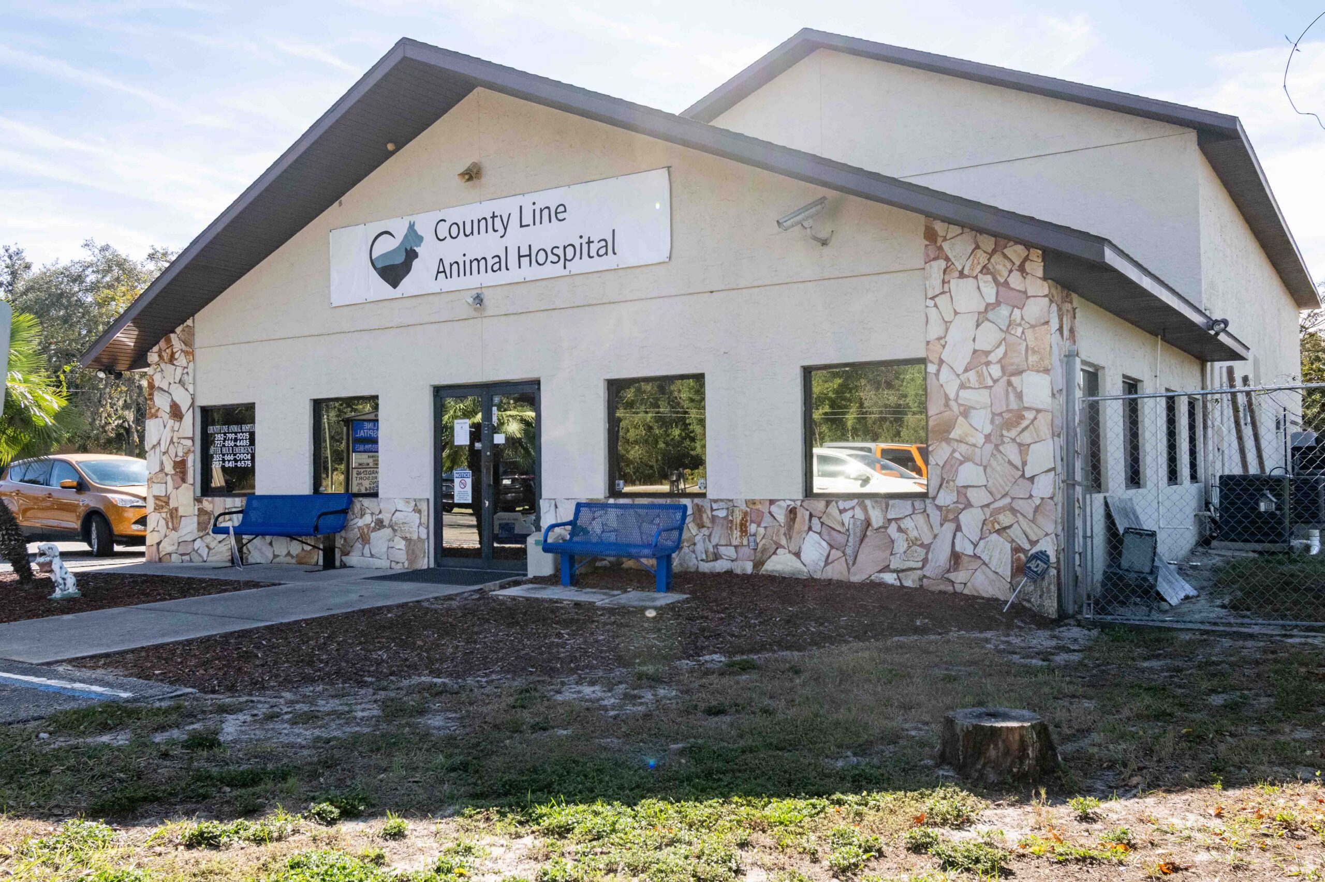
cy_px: 441
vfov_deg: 43.6
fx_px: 1104
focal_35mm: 30
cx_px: 662
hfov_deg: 61.9
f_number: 8
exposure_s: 1/1250
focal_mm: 20
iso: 1000
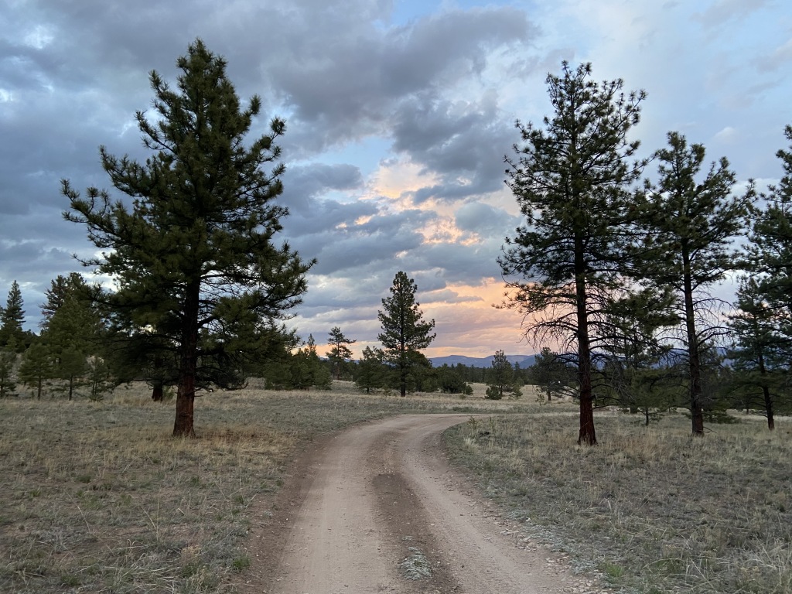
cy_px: 297
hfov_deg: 67.3
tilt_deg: +7.0
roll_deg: +2.3
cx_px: 396
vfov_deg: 53.1
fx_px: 595
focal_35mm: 26
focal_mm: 4.25
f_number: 1.8
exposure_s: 1/64
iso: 125
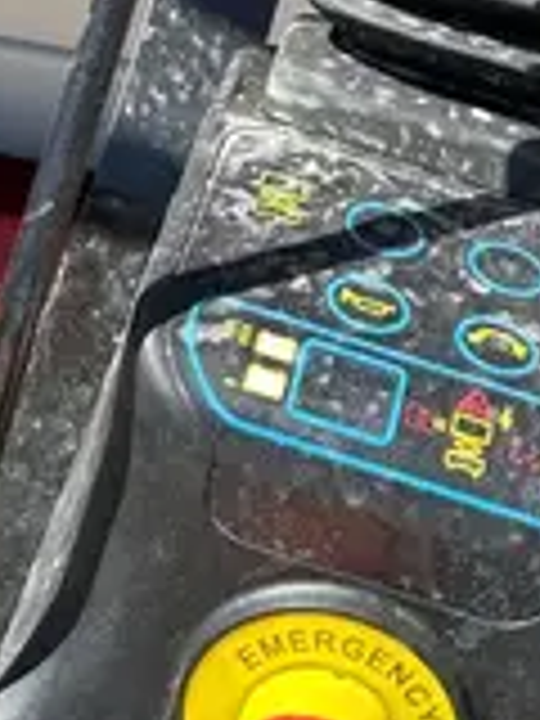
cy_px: -461
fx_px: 2475
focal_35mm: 119
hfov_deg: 12.5
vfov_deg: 15.0
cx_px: 288
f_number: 1.5
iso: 50
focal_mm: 5.7
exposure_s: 1/1698
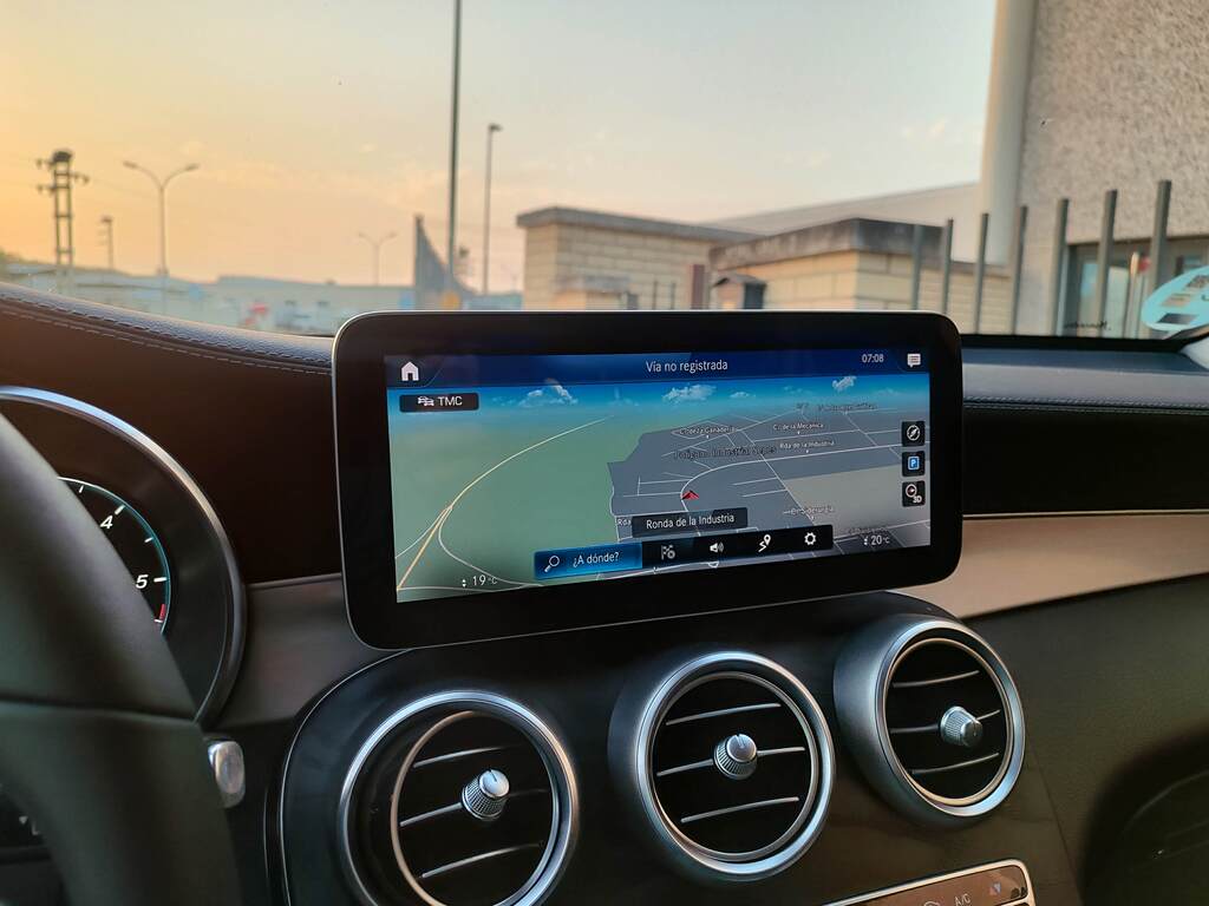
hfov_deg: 69.4
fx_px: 873
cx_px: 604
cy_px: 453
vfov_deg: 54.9
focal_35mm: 25
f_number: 1.89
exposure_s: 1/100
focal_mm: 5.95
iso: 94
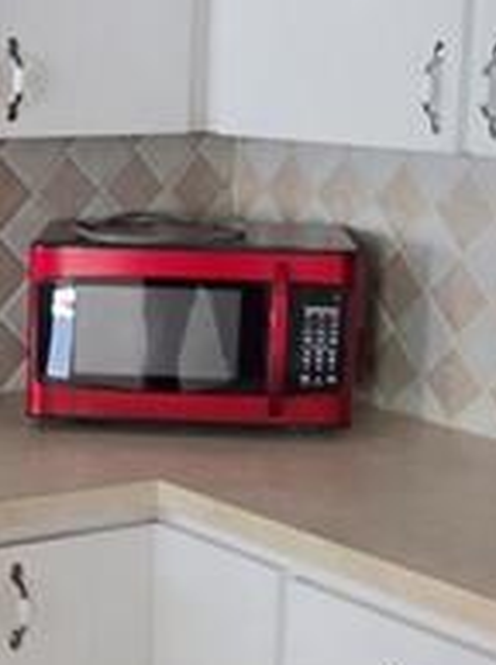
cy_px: 355
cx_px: -83
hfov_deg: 17.4
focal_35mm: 81
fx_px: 1553
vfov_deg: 24.2
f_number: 2.2
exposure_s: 1/60
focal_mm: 2.2
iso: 400
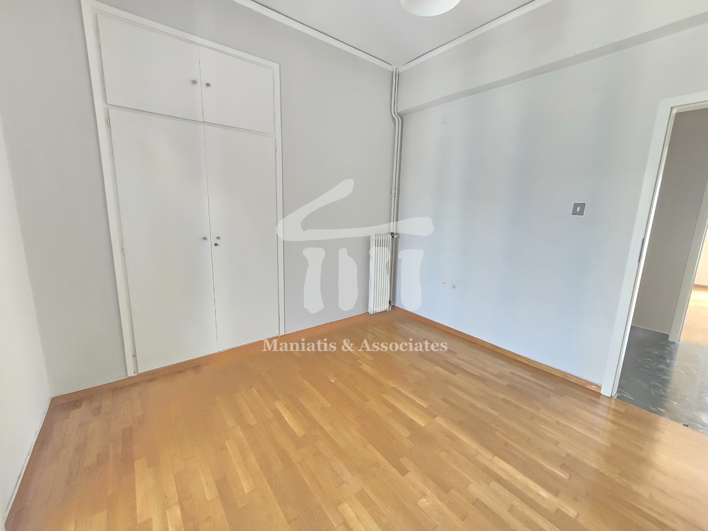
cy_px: 266
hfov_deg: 106.2
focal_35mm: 13
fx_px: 266
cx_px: 354
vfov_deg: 89.9
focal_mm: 2.2
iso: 320
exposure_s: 1/60
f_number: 2.2
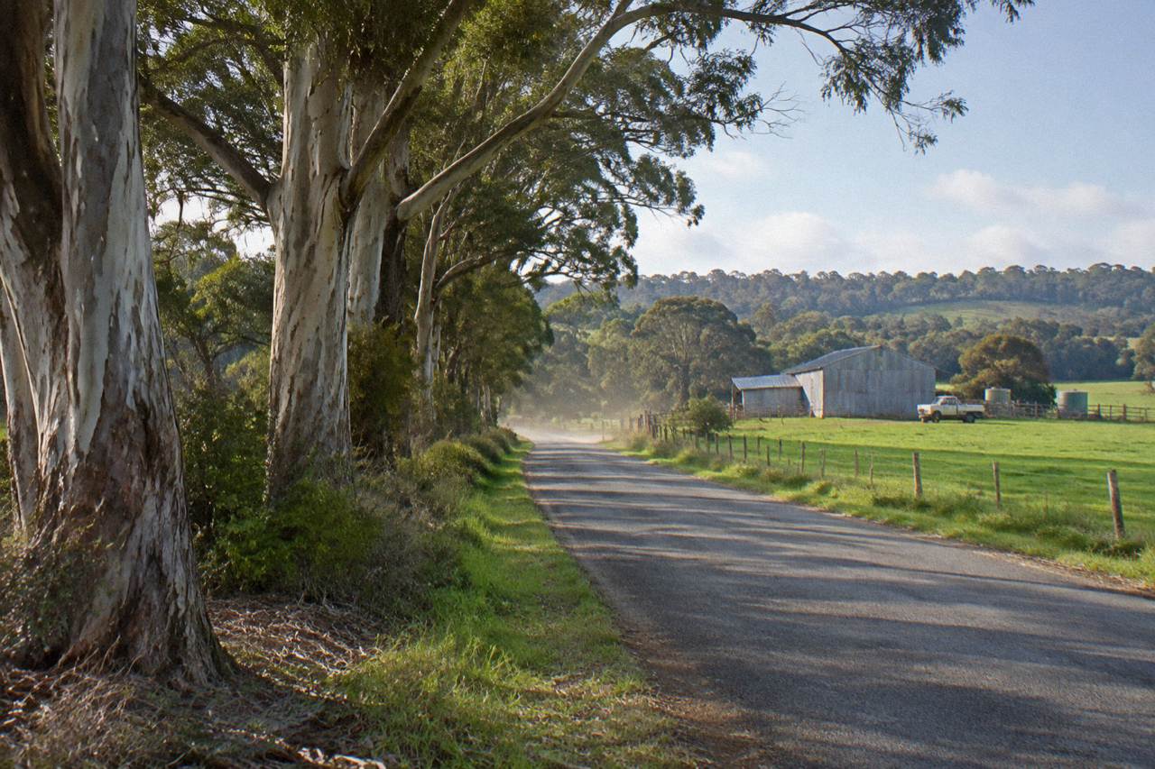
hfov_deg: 41.1
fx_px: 1540
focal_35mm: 48
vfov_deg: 28.1
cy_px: 384
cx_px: 578
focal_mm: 48
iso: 500
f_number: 5.6
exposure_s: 1/800
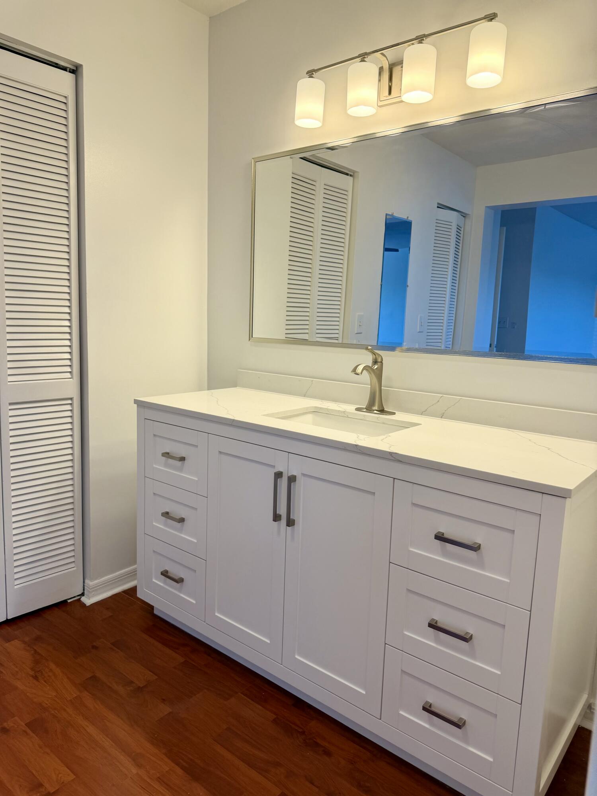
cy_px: 398
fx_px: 552
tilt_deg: -8.2
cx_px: 298
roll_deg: -2.2
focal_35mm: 24
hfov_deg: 56.8
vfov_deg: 71.6
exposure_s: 1/226
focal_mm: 6.76
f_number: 1.78
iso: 80
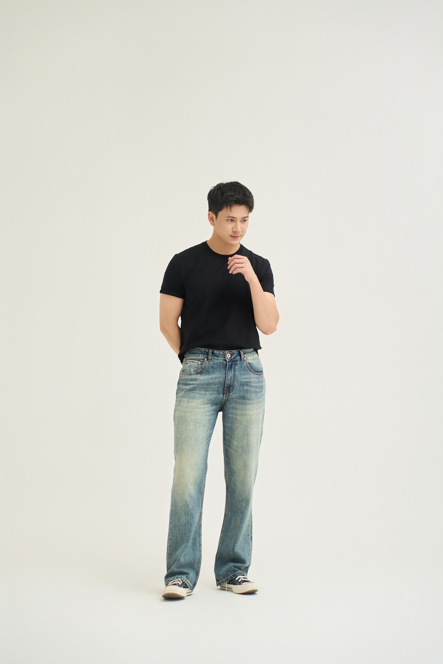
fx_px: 1384
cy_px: 332
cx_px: 222
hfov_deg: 18.2
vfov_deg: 27.0
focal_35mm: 75
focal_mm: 75
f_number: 4.5
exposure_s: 1/125
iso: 250
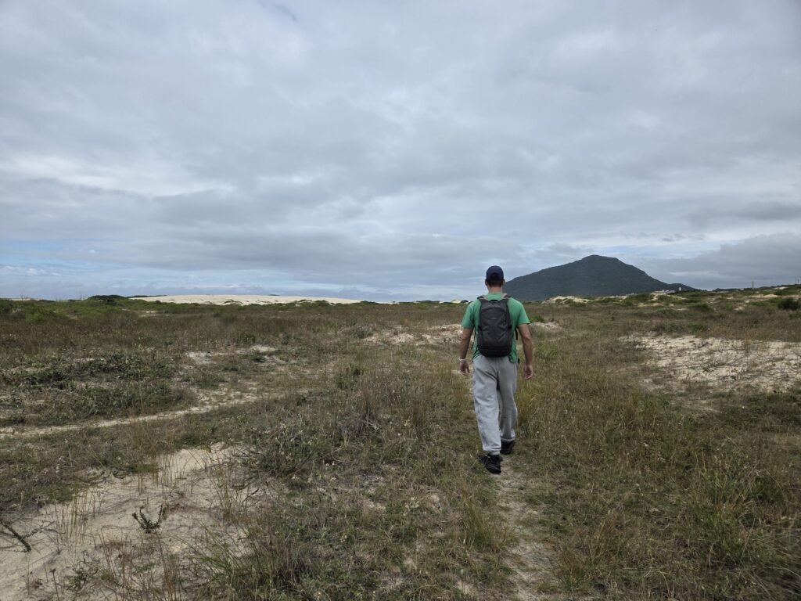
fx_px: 532
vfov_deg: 58.9
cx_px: 400
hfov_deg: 73.9
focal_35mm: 23
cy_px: 300
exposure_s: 1/6839
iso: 80
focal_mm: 5.4
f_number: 1.8
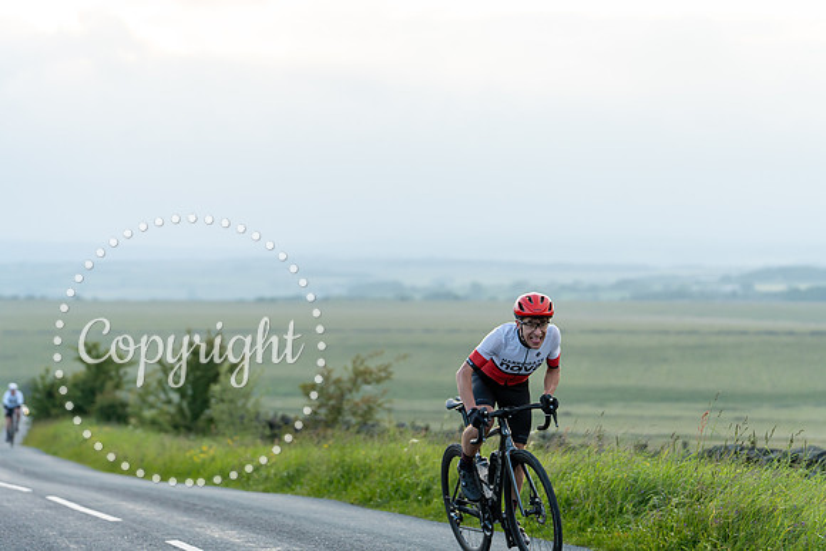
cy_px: 276
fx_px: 2478
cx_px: 413
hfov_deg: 18.9
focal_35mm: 108
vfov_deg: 12.7
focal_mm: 108
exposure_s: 1/1250
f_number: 3.2
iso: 400
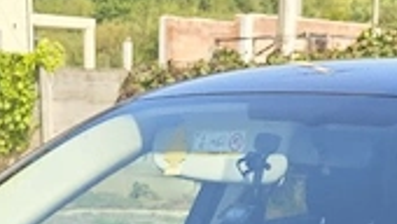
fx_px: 1243
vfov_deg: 8.4
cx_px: 241
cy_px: 702
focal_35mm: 118
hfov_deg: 18.1
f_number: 1.7
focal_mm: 6.3
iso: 80
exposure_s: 1/2500
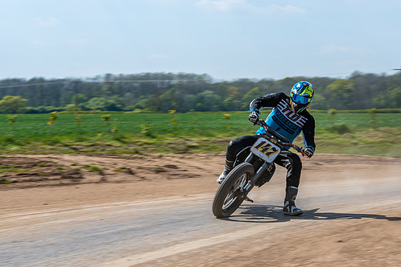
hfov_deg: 16.0
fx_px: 1426
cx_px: 245
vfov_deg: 10.7
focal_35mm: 128
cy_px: 167
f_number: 8
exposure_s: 1/160
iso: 100
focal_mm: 86
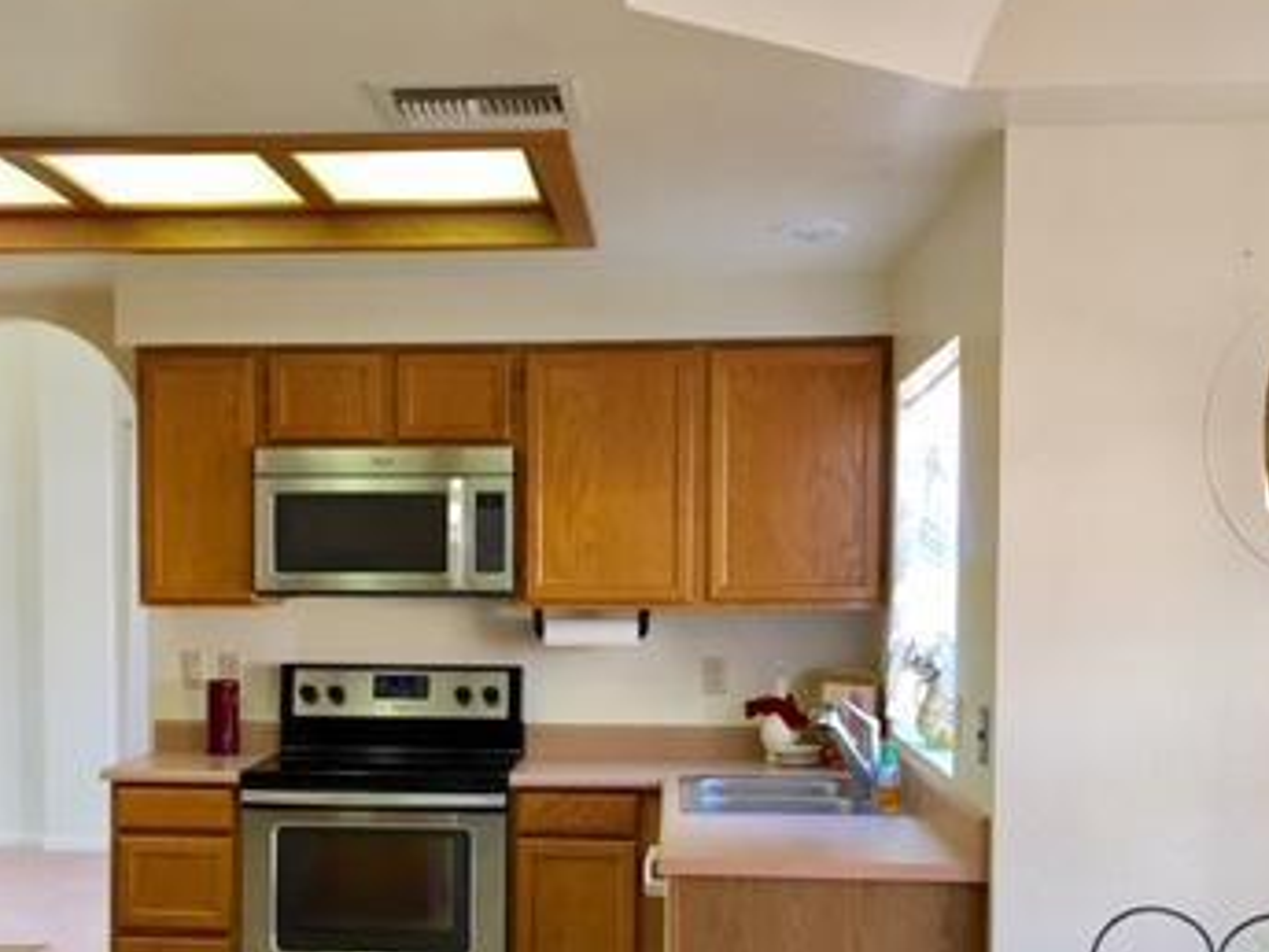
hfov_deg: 35.4
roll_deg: +0.5
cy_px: 660
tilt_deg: -3.7
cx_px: 487
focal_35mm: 54
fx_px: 1980
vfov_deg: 26.8
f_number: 2.2
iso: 32
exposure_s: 1/30
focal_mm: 4.15
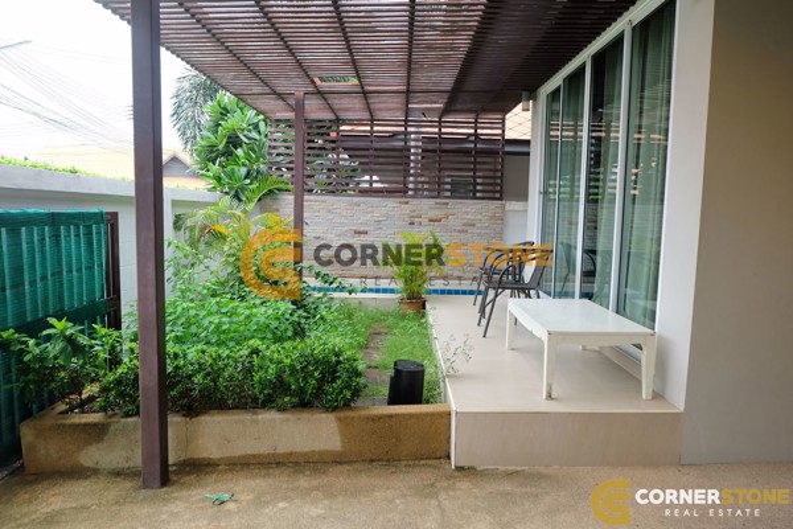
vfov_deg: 53.1
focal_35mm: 24
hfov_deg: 73.7
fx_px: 529
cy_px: 264
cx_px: 396
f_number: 4.5
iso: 200
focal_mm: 16
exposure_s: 1/125
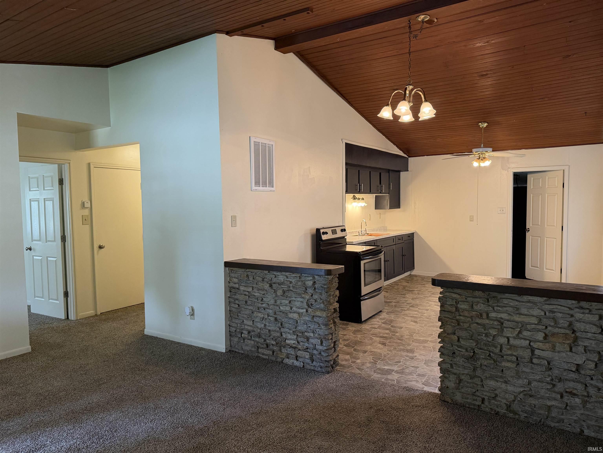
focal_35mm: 24
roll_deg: +0.6
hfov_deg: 71.6
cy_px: 226
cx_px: 302
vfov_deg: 56.8
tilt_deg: -4.6
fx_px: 418
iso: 320
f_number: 1.78
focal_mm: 6.76
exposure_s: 1/120
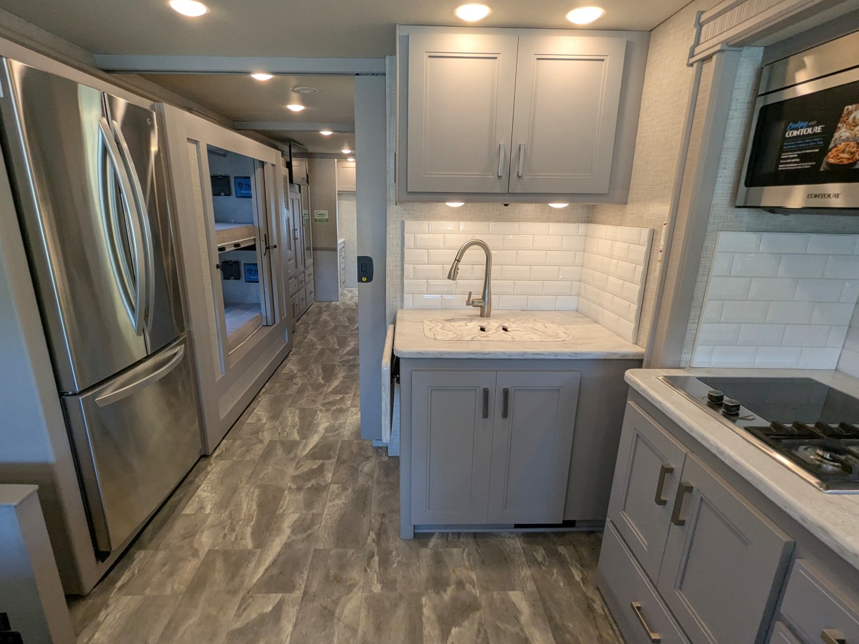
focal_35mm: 17
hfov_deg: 91.0
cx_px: 414
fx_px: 422
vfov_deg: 74.7
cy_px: 329
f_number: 2.2
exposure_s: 1/186
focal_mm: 2.35
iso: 188
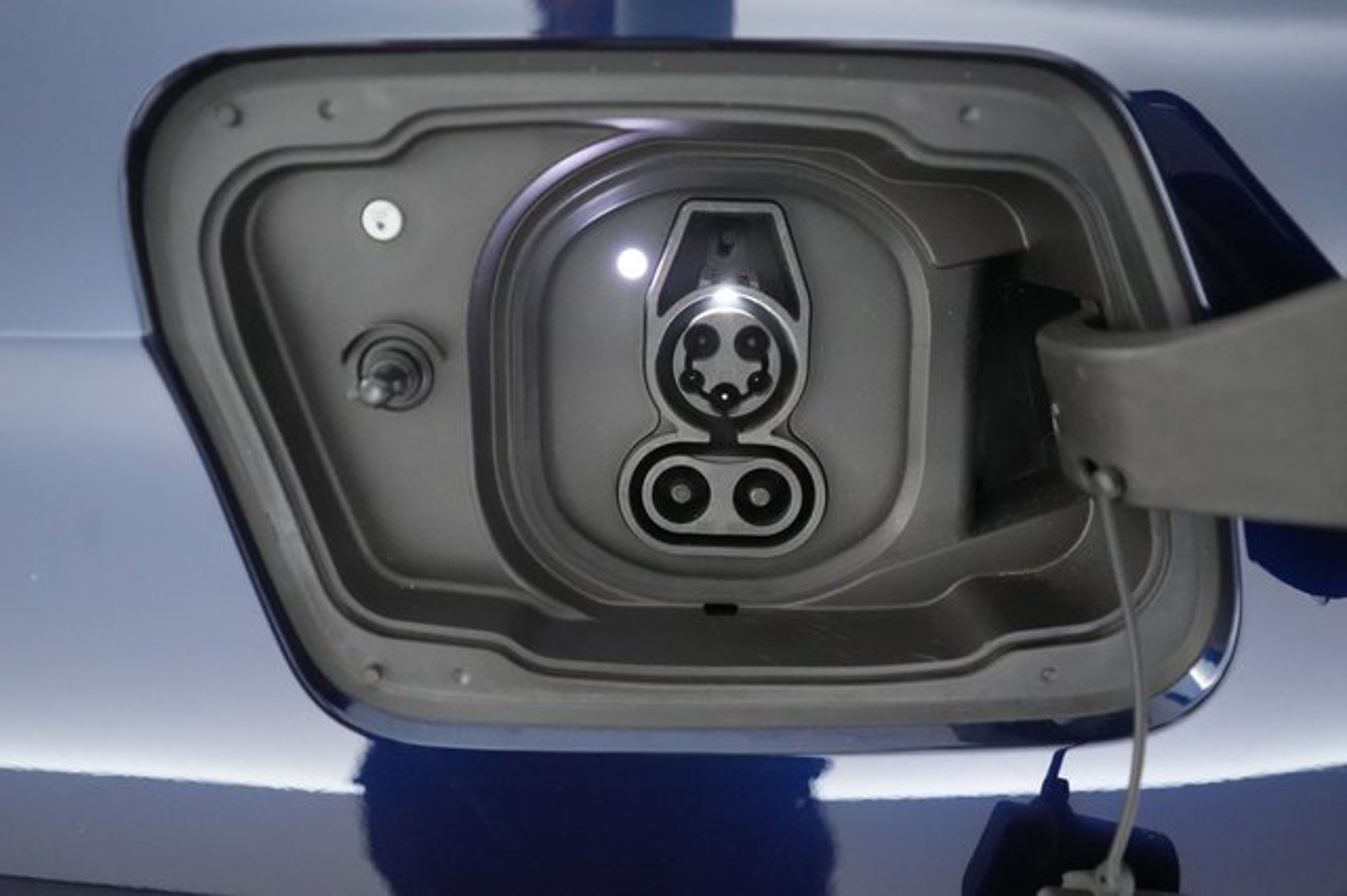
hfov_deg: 65.5
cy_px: 448
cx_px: 674
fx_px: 1047
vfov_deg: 46.4
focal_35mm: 28
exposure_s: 1/320
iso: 12800
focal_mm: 28
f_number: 2.8
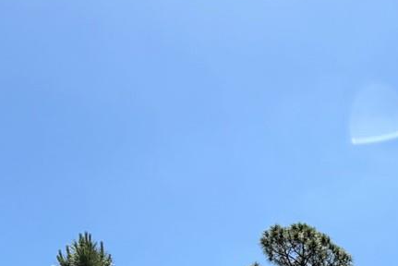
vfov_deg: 21.3
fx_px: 597
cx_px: 440
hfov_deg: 32.3
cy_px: 394
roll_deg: +0.7
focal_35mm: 54
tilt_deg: +11.9
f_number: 2.2
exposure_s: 1/770
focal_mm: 2.22
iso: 25
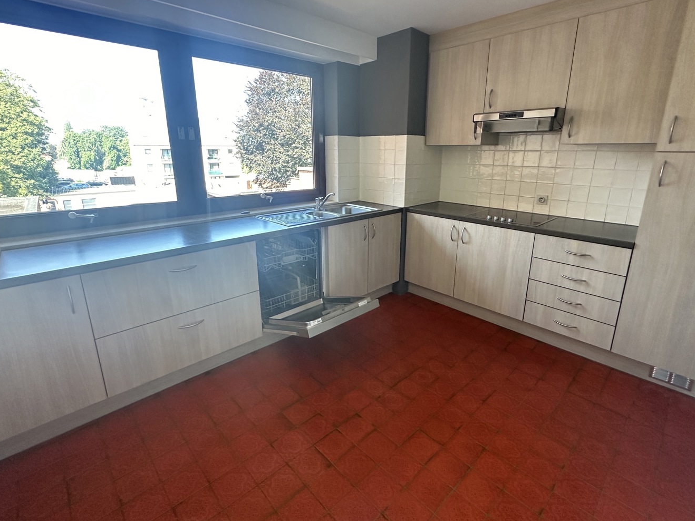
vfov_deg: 74.6
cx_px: 358
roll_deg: -0.4
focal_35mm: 17
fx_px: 341
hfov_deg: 91.0
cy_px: 243
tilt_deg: -15.0
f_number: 2.2
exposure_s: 1/99
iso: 250
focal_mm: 2.22
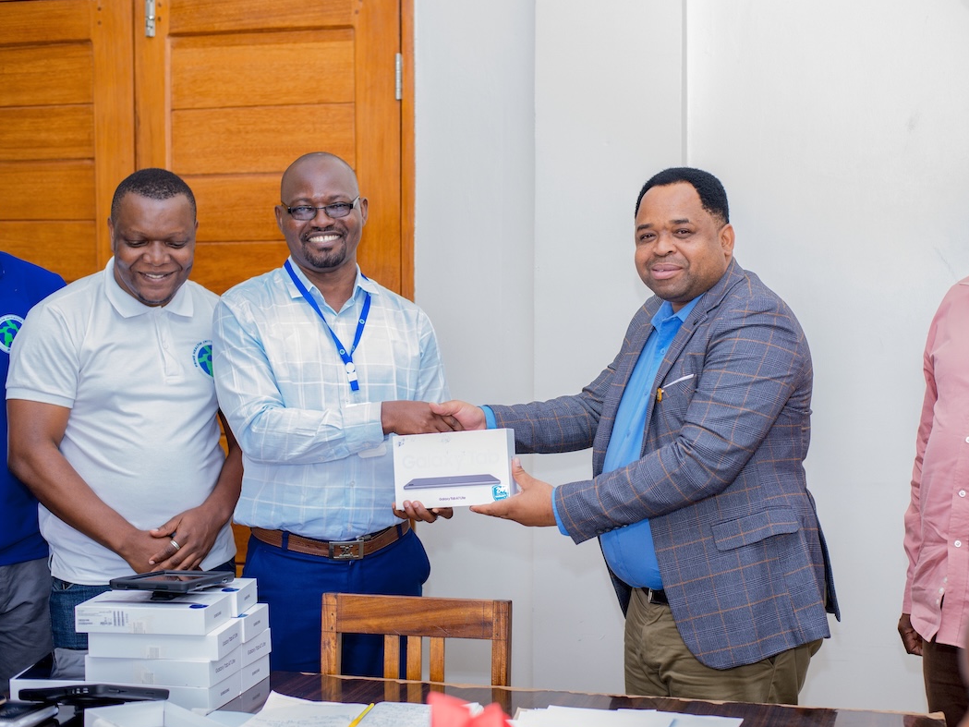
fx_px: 1540
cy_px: 368
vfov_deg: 26.6
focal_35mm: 55
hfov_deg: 34.9
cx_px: 547
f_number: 3.2
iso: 400
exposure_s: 1/125
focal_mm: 50
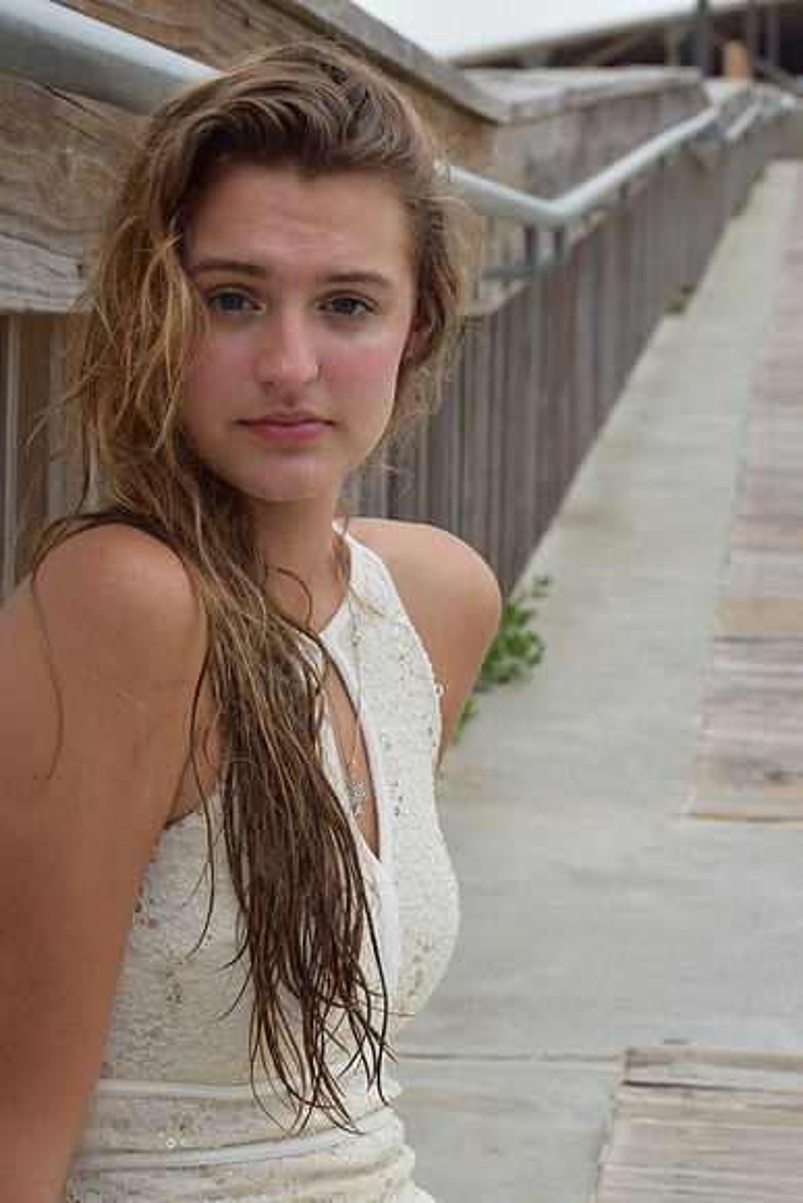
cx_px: 402
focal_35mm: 82
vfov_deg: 24.6
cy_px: 602
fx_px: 2758
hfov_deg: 16.6
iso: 250
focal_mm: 55
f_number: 8
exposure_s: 1/250
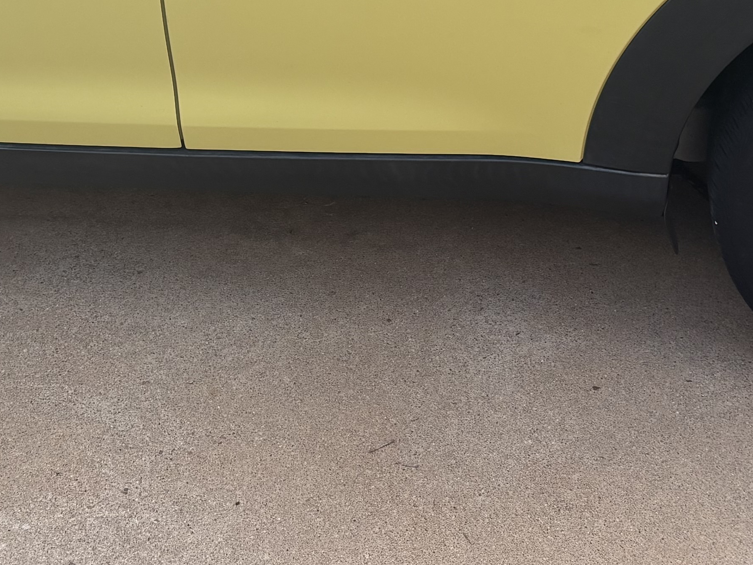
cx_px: 275
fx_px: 1806
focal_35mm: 83
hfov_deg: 23.5
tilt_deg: -29.5
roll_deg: +2.1
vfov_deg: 17.5
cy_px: 45
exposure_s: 1/732
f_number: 1.6
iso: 50
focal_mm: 5.96
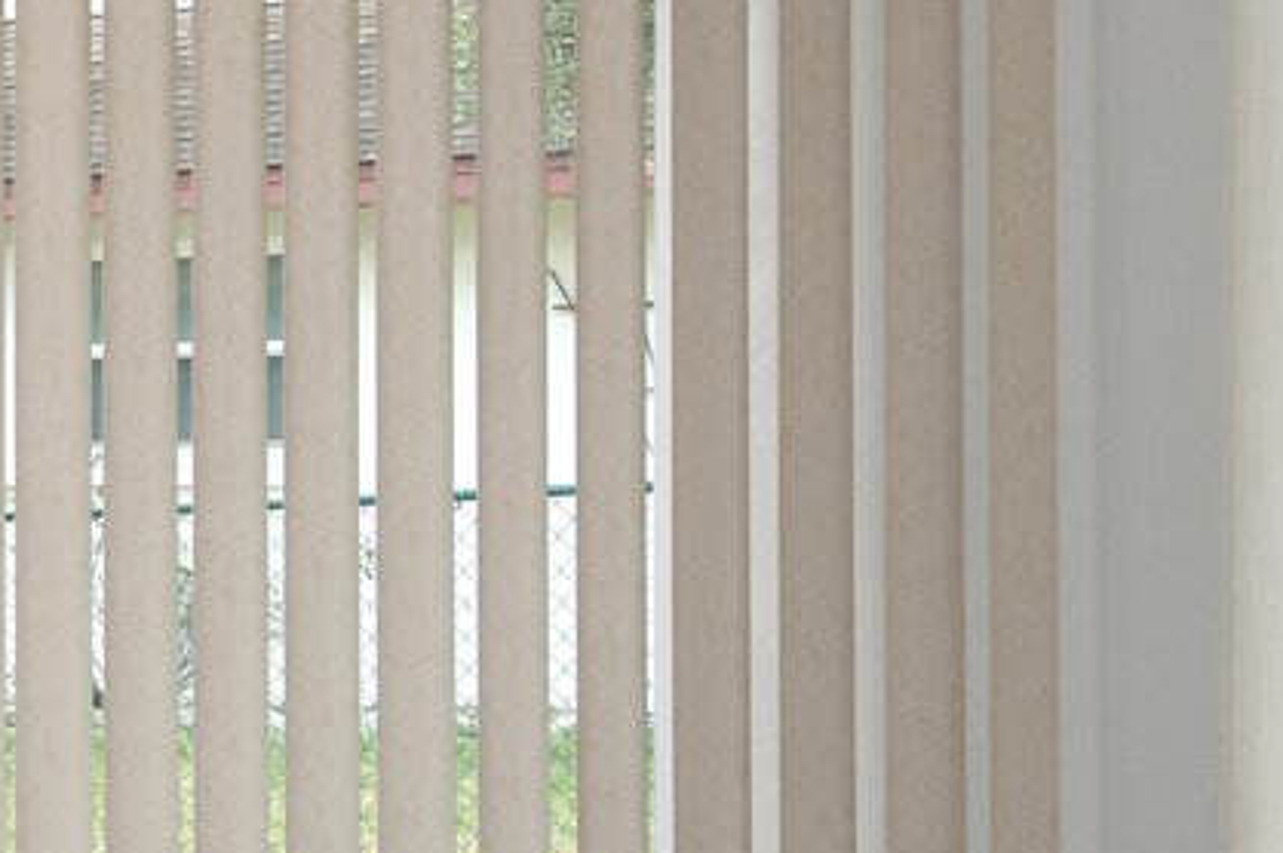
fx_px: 3668
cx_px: -1851
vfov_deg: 13.3
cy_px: 514
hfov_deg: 13.7
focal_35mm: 103
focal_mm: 21
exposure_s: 1/8
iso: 320
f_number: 8
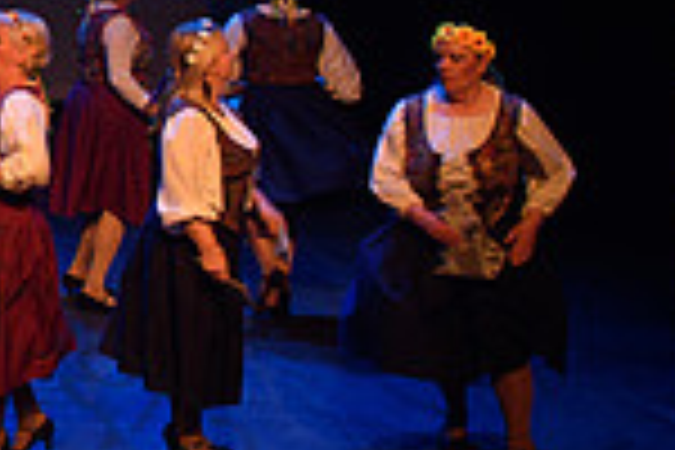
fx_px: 2212
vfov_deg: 11.3
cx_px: -405
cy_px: -130
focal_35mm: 118
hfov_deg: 15.6
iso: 1250
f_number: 3.5
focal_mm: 24
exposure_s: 1/60
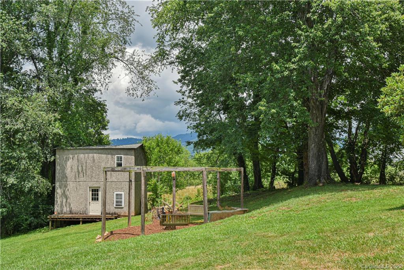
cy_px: 135
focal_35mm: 40
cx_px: 202
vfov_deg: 33.4
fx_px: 449
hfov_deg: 48.5
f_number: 10
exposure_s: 1/400
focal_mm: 40
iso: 800
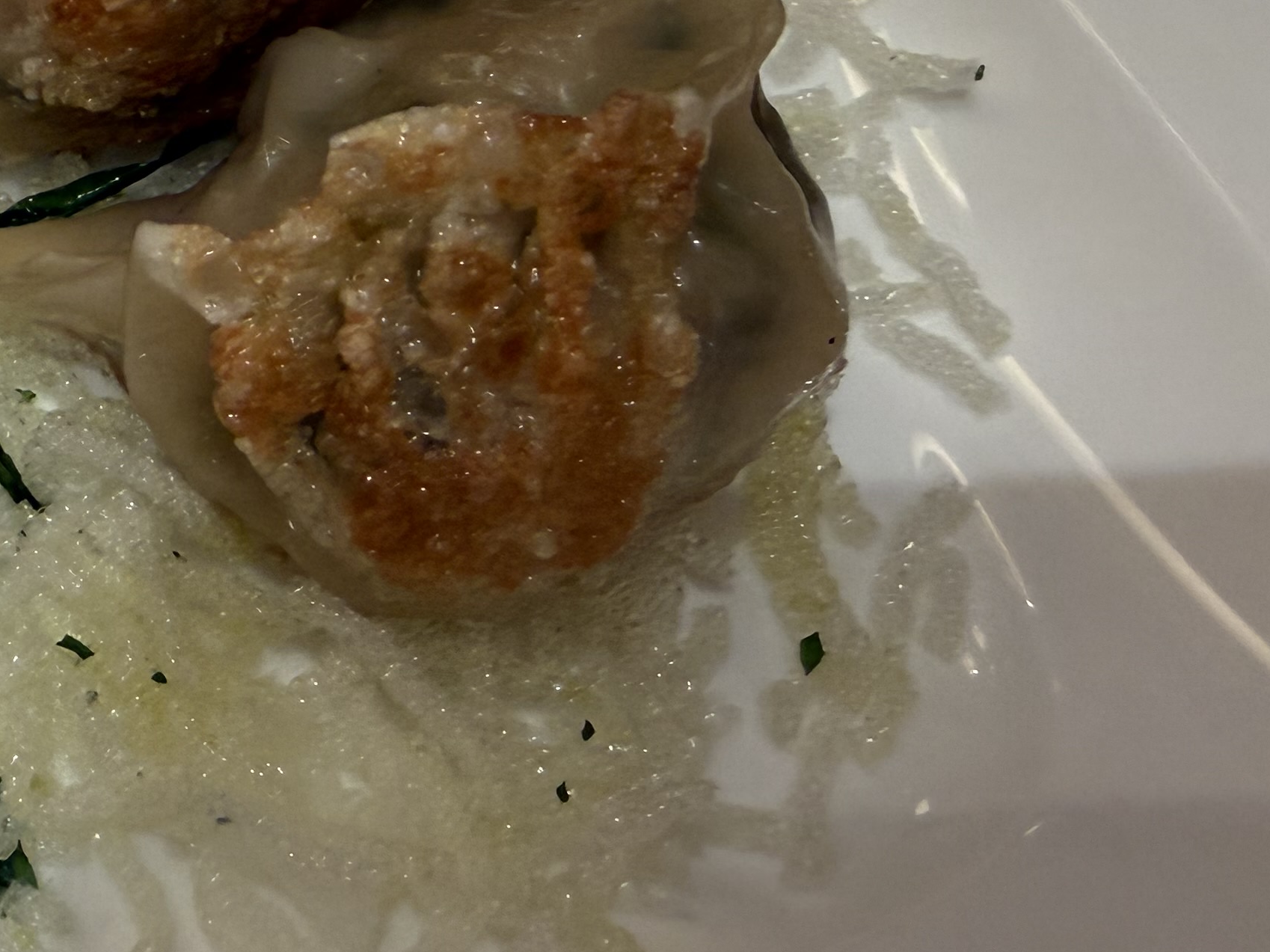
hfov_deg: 30.4
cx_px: -109
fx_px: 2091
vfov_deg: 23.9
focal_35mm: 57
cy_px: -114
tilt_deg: -57.0
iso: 125
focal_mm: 2.22
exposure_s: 1/100
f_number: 2.2
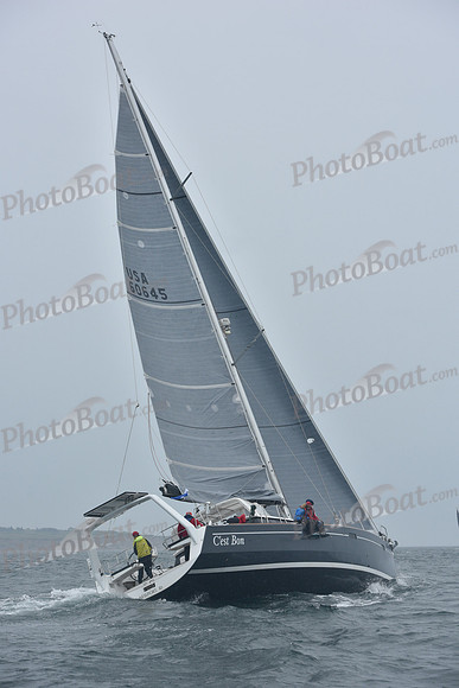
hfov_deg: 19.5
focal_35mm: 70
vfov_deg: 28.8
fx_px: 1338
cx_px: 230
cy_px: 344
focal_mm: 70
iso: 320
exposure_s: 1/1000
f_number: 7.1
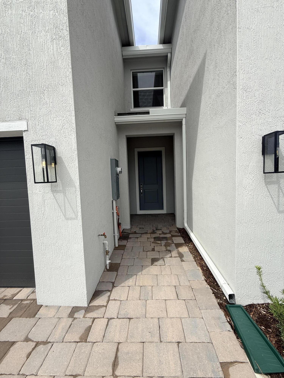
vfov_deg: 102.1
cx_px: 142
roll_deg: +3.8
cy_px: 189
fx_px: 153
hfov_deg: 85.7
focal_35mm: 14
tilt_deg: -2.0
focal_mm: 2.22
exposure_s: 1/901
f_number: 2.2
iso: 50
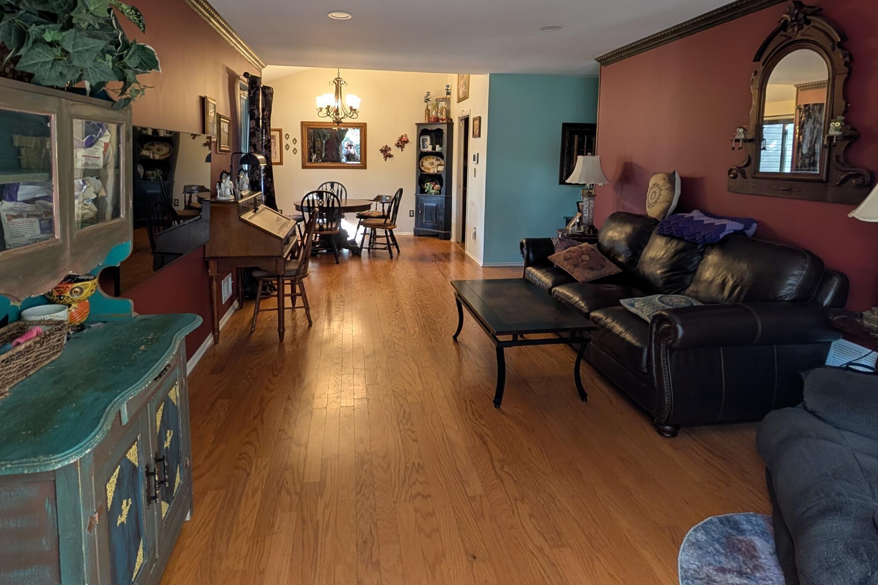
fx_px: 439
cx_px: 423
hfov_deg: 90.0
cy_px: 201
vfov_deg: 65.8
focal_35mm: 18
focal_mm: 2.02
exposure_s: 1/40
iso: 177
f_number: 1.7
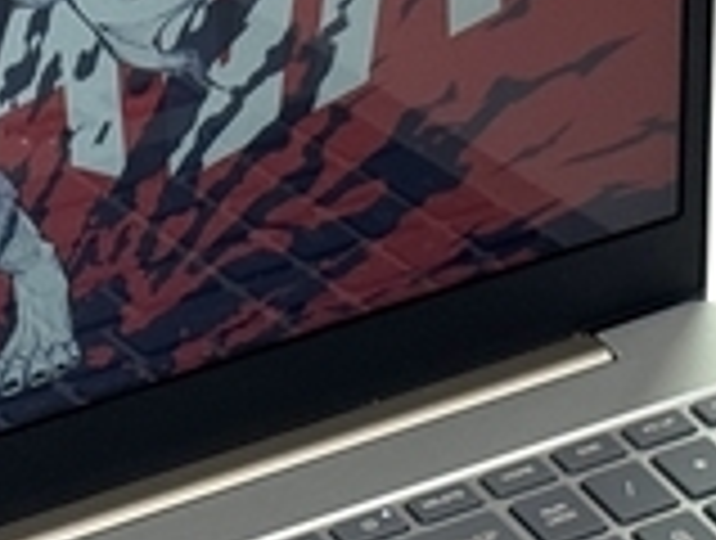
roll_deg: +2.5
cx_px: 5
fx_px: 4996
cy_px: 495
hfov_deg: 8.2
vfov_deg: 6.2
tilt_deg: -37.0
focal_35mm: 241
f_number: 1.78
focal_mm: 6.76
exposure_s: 1/154
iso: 64
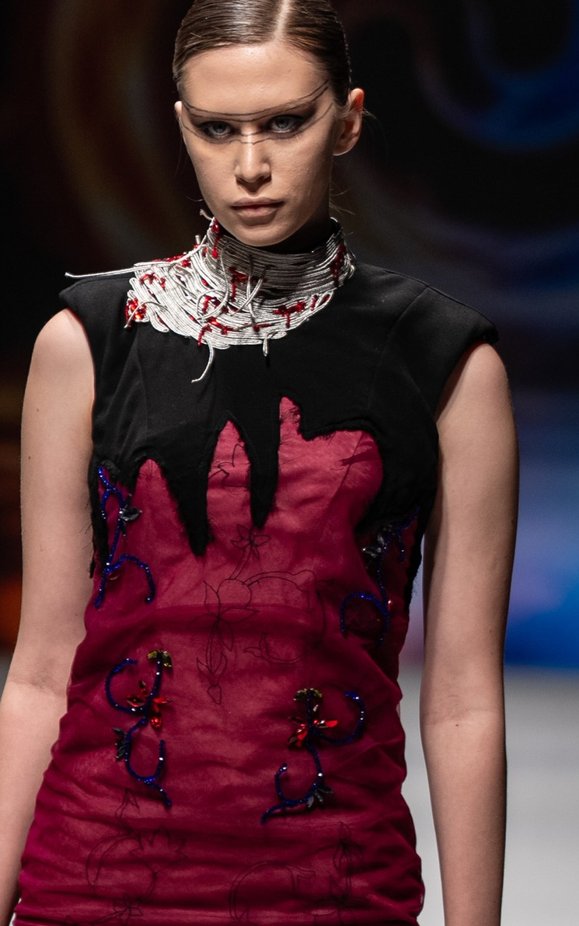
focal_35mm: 352
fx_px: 8887
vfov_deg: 6.0
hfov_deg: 3.7
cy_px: 693
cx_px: -212
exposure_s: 1/320
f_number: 2.8
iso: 200
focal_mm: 107.2
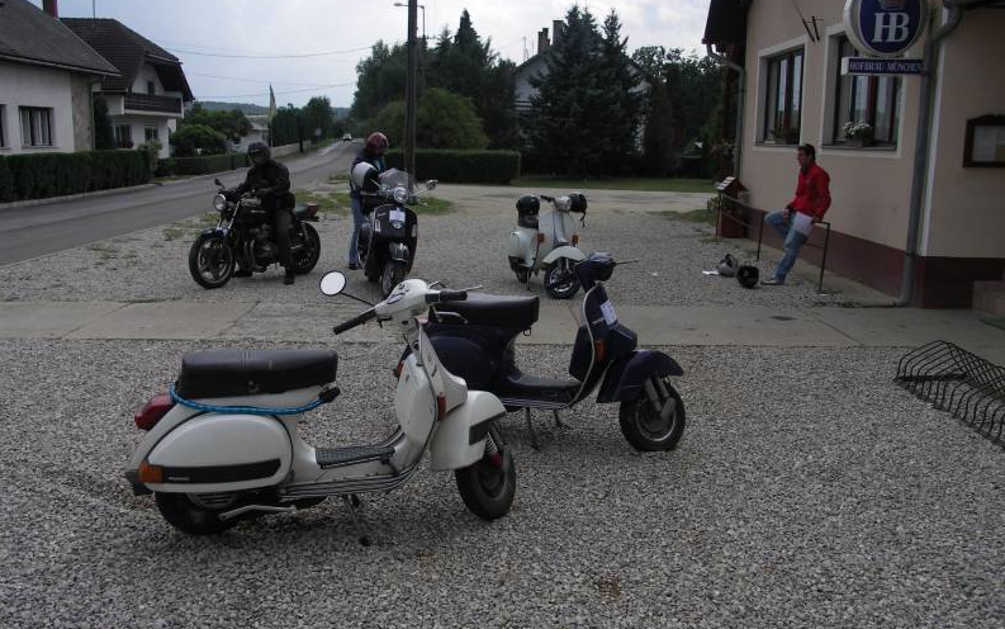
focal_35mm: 31
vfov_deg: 40.6
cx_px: 499
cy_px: 304
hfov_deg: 61.2
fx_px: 849
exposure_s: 1/1000
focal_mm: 7.5
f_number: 2.8
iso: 50
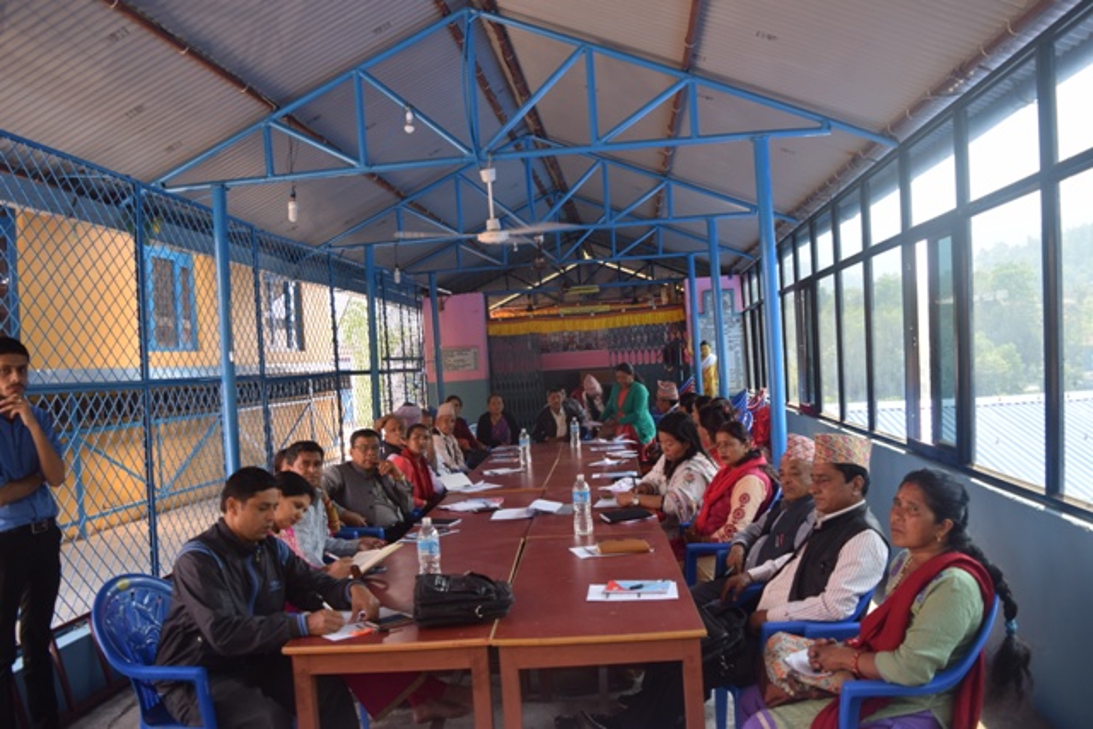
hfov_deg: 61.9
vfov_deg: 43.6
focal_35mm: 30
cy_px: 364
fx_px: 911
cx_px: 546
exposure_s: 1/60
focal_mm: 20
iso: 200
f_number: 4
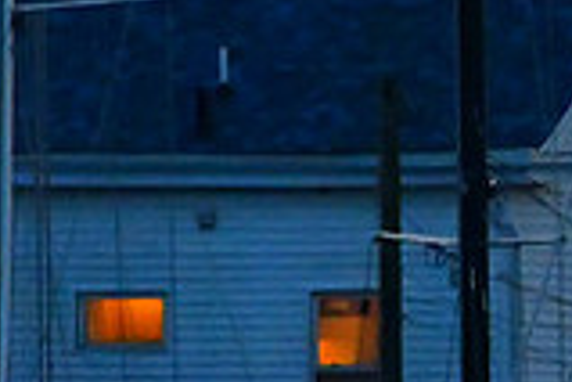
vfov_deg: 0.6
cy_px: 335
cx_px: 755
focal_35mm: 2289
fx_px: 36367
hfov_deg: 0.9
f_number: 13
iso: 6400
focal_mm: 220
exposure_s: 1/60
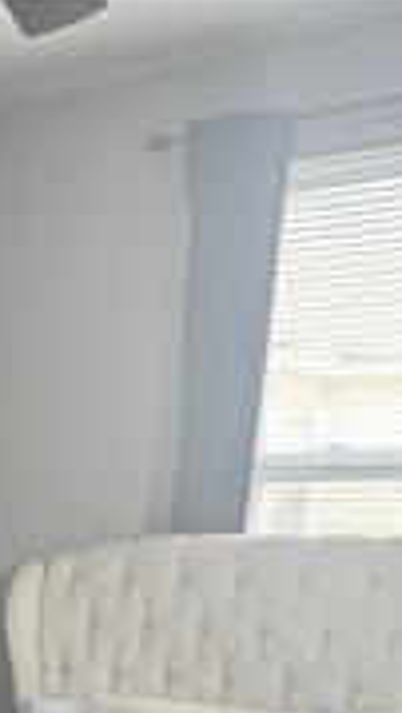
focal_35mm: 70
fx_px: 1323
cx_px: -131
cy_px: 948
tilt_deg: -17.6
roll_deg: +0.8
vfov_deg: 25.5
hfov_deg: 16.3
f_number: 1.78
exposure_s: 1/60
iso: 400
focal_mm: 6.76
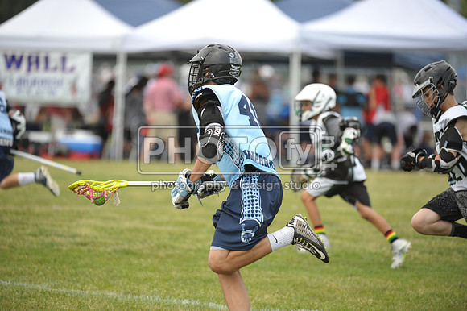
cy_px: 156
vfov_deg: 4.9
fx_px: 3630
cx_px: 234
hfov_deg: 7.4
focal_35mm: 280
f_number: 4
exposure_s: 1/2000
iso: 800
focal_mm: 280
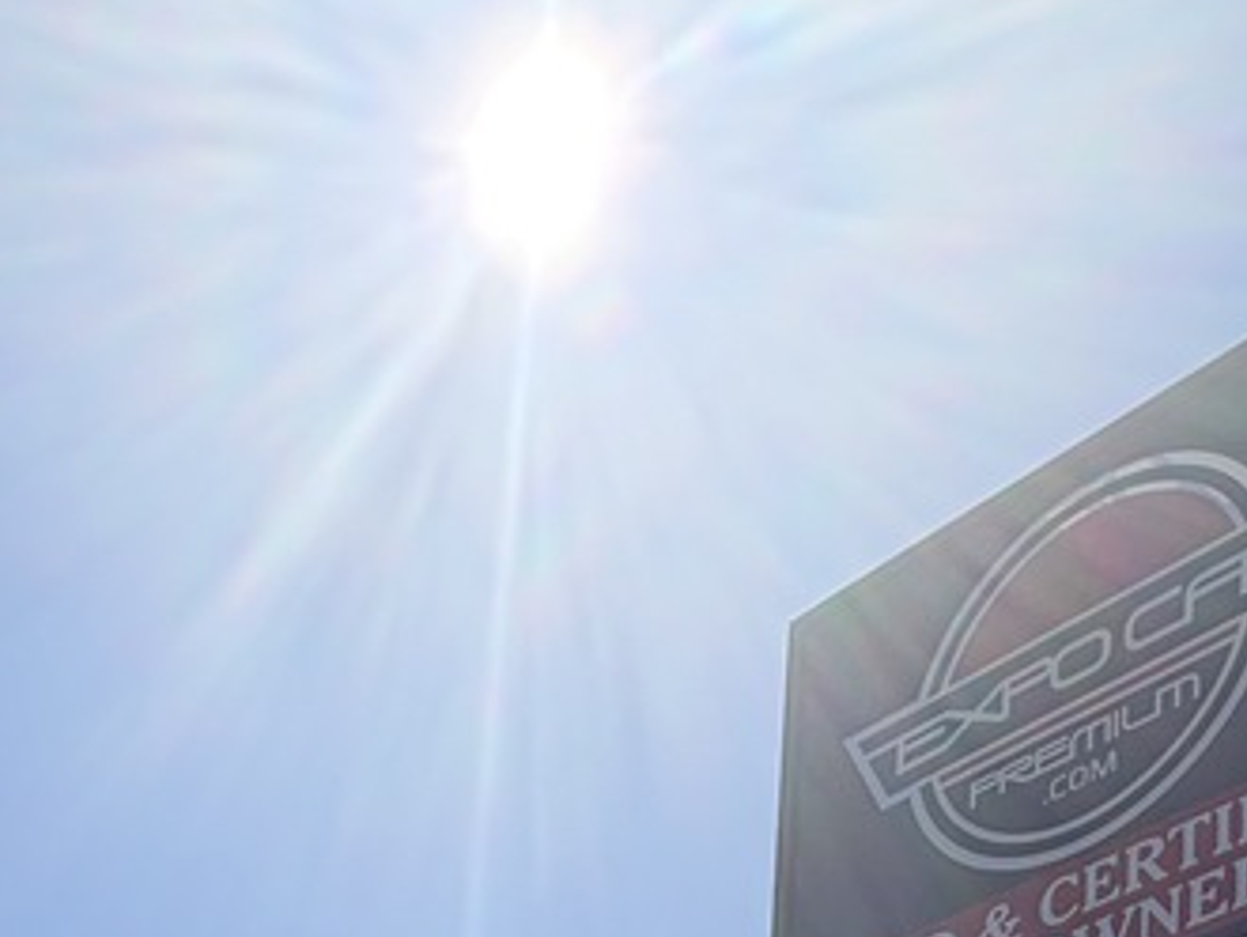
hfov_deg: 31.3
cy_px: 1810
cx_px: 378
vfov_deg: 17.8
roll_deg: -5.2
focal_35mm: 61
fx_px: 2199
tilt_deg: +12.6
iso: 20
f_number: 2.2
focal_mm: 2.22
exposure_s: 1/1656
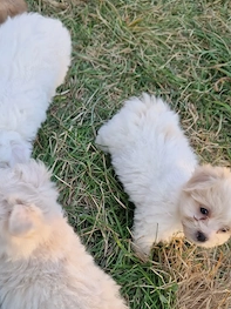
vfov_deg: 52.3
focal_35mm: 35
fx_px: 312
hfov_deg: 40.0
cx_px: 70
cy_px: 183
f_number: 1.8
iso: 50
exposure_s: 1/180
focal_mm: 5.4
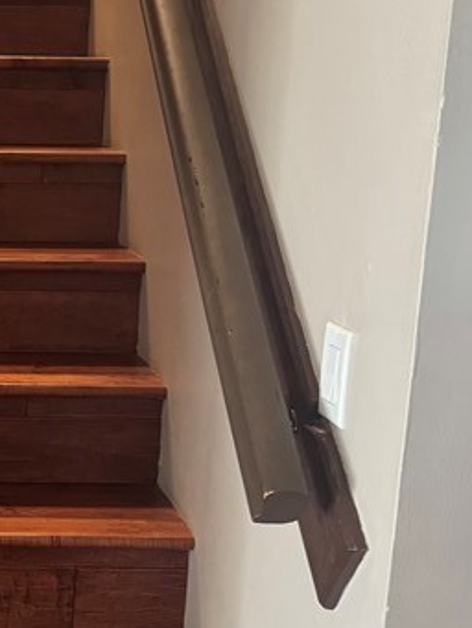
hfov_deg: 19.2
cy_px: 385
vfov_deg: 27.0
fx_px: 1308
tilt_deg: -10.6
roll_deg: -0.9
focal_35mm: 72
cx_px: -101
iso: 800
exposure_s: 1/40
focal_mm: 6.76
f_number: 1.78
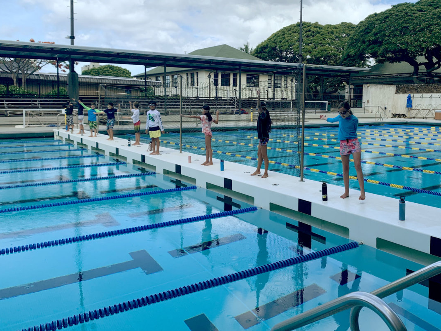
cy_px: 143
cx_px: 267
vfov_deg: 41.7
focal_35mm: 34
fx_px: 433
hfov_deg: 53.5
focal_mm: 4.25
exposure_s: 1/1332
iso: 25
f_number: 1.8
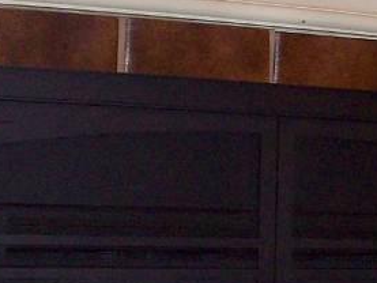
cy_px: 302
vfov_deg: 11.0
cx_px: 416
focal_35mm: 133
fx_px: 1449
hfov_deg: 14.5
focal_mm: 6
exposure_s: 1/64
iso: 140
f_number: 2.7
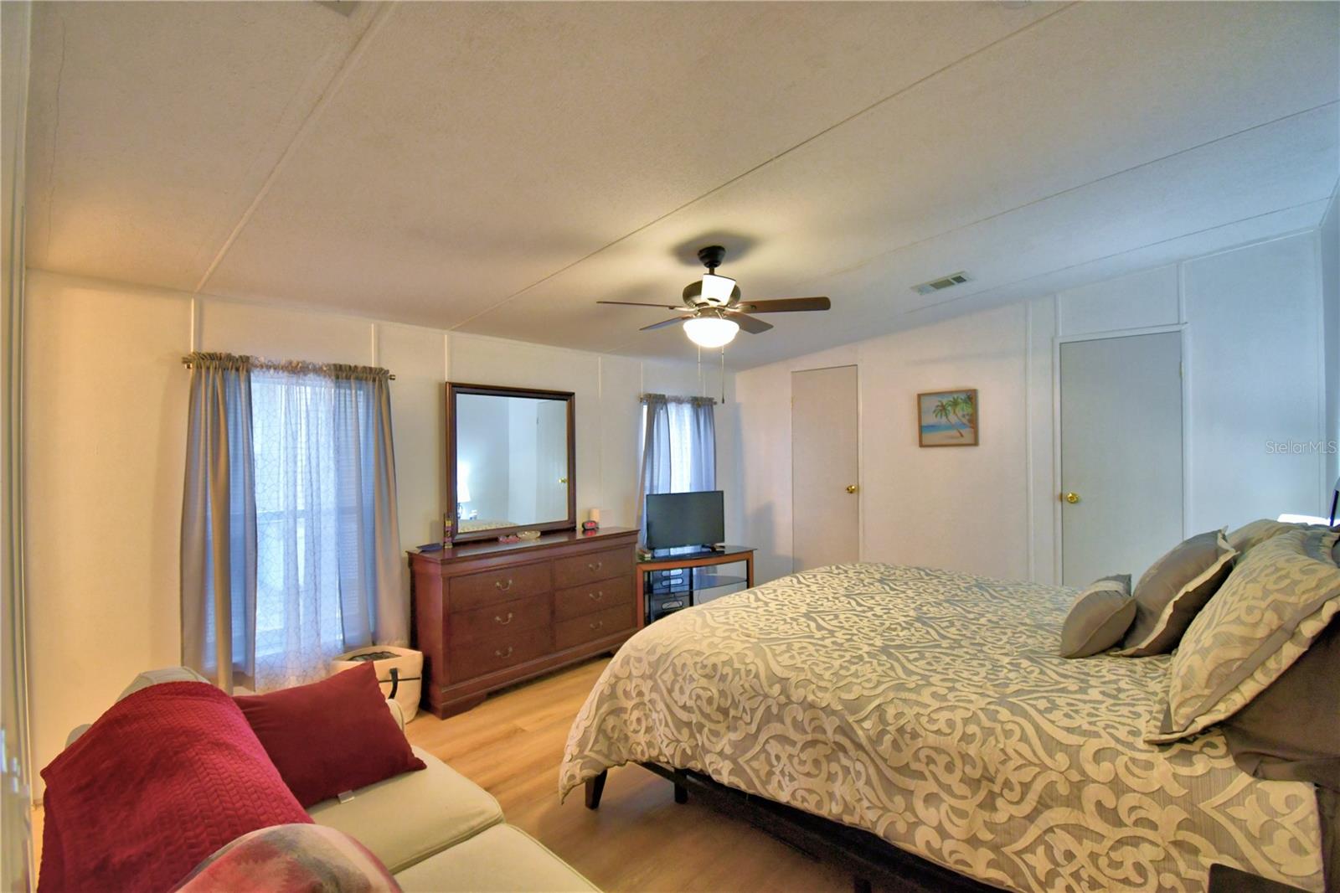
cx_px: 670
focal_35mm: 15
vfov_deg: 77.3
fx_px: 558
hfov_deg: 100.4
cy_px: 446
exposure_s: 1/30
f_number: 4.5
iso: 900
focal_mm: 10
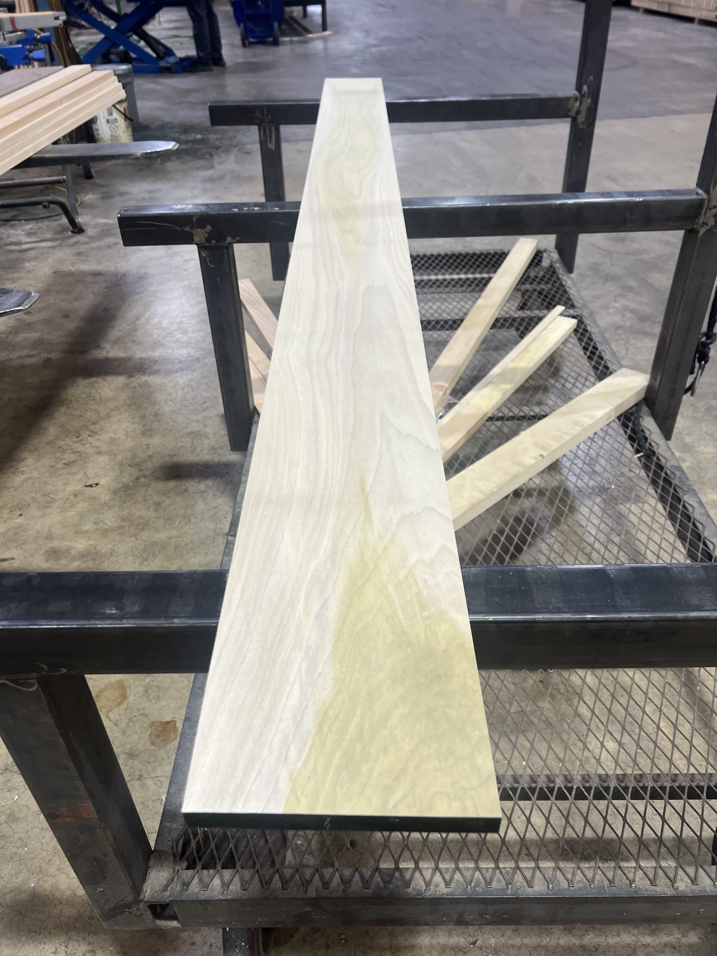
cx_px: 358
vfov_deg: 67.3
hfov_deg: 53.1
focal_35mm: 26
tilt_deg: -38.1
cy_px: 478
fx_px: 718
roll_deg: +3.4
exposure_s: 1/60
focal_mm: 5.7
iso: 80
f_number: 1.5
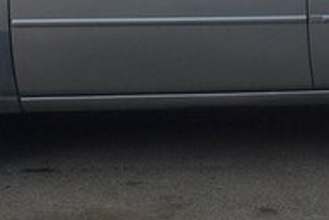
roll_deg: -0.7
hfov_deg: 19.6
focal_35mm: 103
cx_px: 268
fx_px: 942
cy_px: -72
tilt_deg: -2.9
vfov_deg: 12.8
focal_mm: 4.15
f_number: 2.2
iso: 32
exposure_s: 1/432
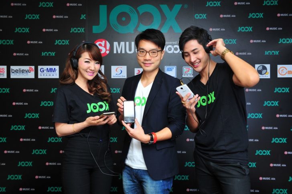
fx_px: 308
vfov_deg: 35.0
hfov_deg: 50.7
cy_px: 97
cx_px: 146
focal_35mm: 38
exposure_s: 1/100
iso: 800
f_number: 5.6
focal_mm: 38
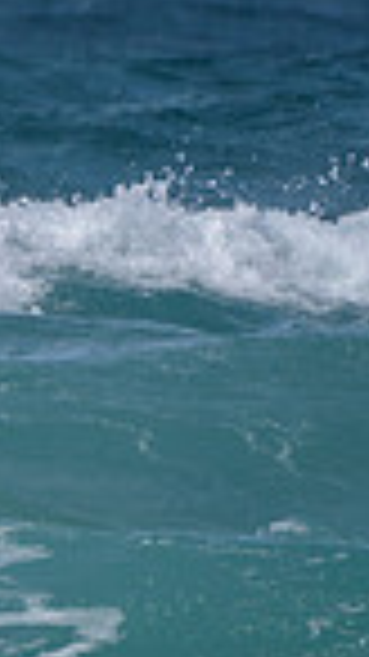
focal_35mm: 2552
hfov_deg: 0.5
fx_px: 44442
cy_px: 362
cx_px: -778
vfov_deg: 0.8
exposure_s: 1/2000
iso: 80
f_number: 5.6
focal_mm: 500
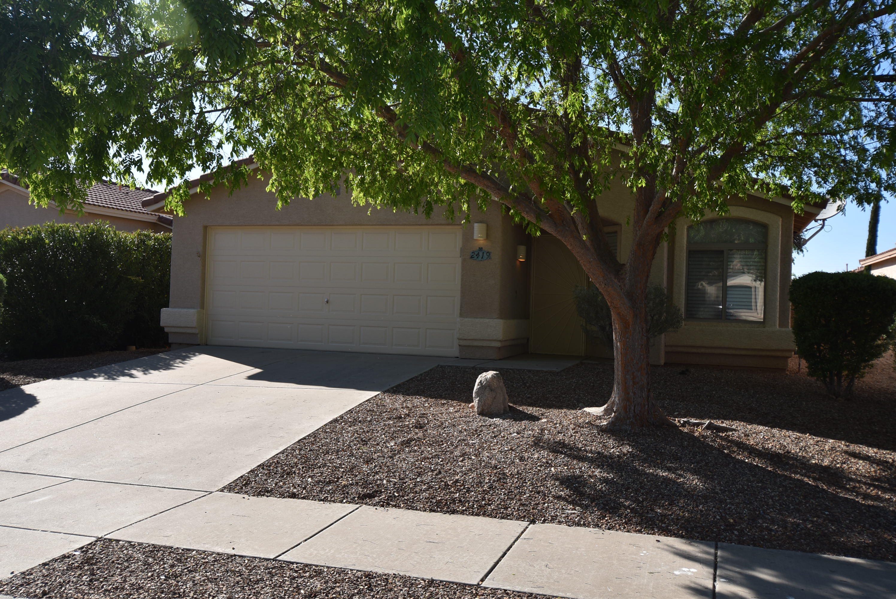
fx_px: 747
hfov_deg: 61.9
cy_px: 300
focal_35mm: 30
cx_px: 448
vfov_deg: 43.7
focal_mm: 20
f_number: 8
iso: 100
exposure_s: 1/200
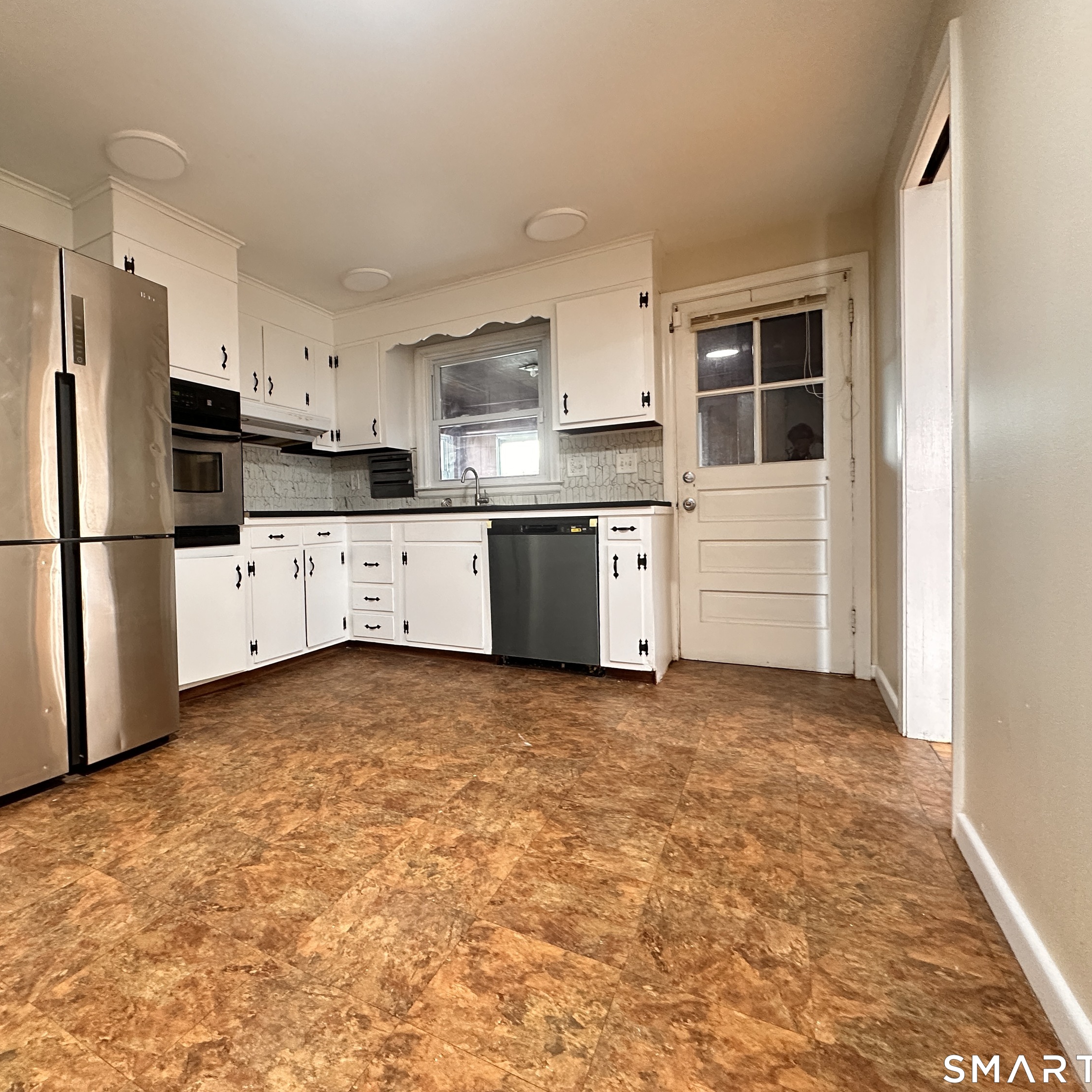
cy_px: 532
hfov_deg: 82.5
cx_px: 417
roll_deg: +1.1
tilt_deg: -0.8
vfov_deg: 84.0
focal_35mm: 17
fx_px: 607
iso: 500
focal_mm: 2.22
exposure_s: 1/60
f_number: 2.2
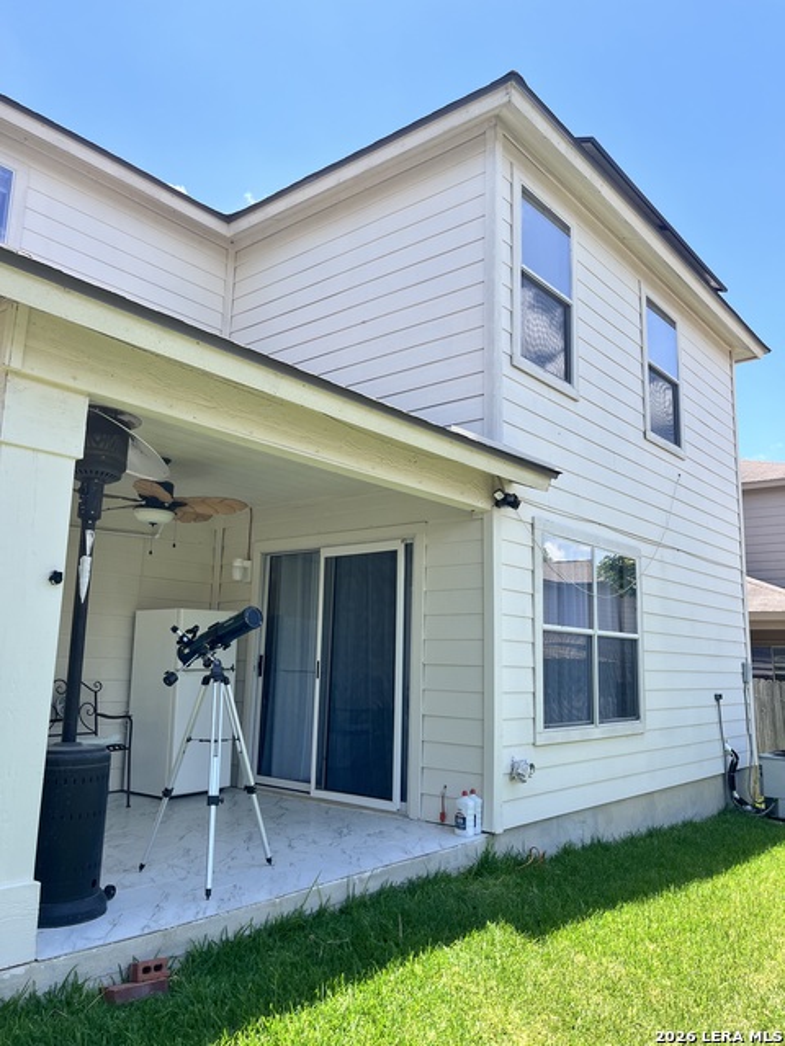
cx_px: 392
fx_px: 786
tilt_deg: +9.9
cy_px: 523
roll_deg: -1.7
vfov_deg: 67.3
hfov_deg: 53.1
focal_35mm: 26
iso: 50
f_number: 1.6
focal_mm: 5.1
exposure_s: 1/1441
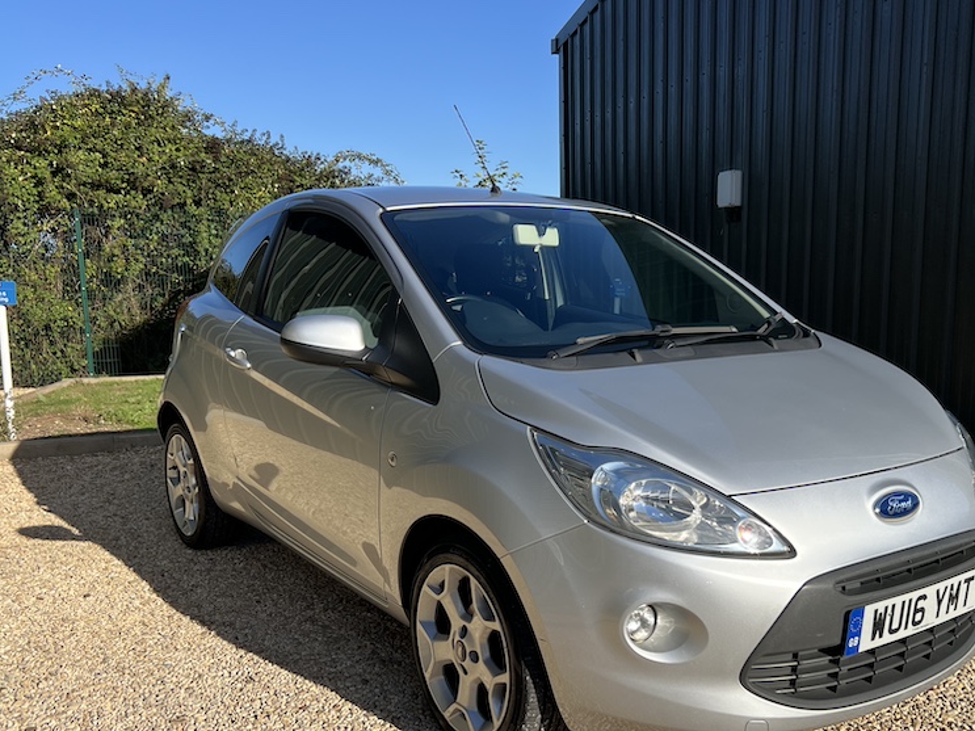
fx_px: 986
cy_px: 449
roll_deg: +2.1
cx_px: 568
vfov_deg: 40.5
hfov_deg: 52.4
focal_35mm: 35
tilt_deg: -11.2
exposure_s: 1/3571
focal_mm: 5.7
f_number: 1.5
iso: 50
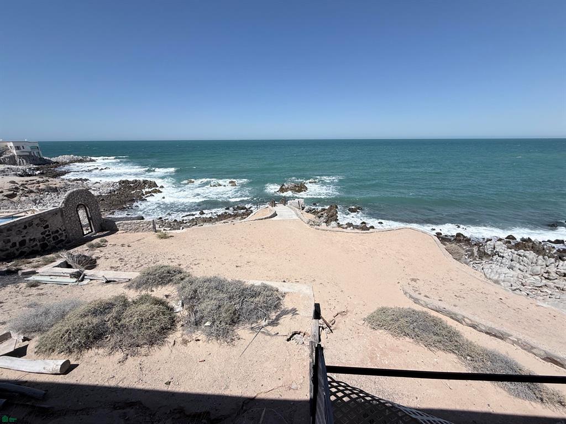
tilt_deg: -17.1
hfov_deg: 102.1
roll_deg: +0.3
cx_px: 283
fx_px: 229
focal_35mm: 14
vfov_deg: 85.7
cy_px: 212
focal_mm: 2.22
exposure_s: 1/4762
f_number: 2.2
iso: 50
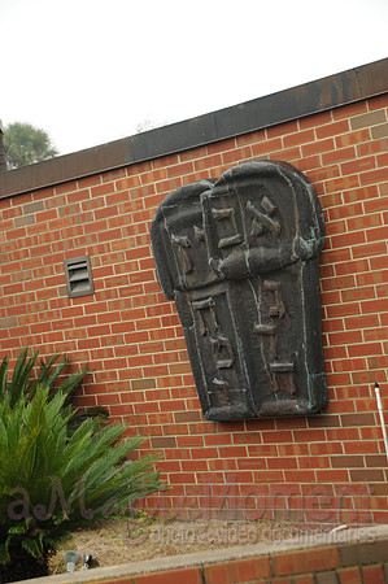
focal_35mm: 75
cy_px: 292
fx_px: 1215
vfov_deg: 27.0
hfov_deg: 18.1
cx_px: 194
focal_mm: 75
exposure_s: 1/160
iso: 320
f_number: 4.5
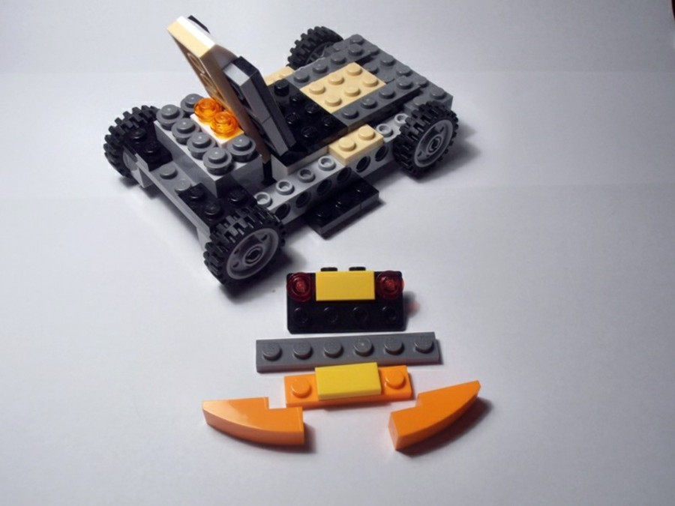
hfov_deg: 50.1
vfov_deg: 38.7
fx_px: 721
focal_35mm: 37
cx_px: 338
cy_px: 253
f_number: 3.9
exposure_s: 1/50
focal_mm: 6.61
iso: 80
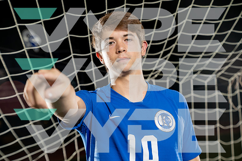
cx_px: 121
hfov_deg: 33.4
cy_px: 80
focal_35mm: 60
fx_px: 403
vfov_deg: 22.6
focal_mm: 60
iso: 400
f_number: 4
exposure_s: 1/125
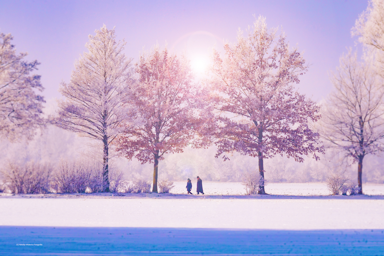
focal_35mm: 170
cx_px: 192
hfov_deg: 12.1
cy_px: 128
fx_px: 1807
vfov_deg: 8.1
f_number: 29
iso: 100
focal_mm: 113
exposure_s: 1/50
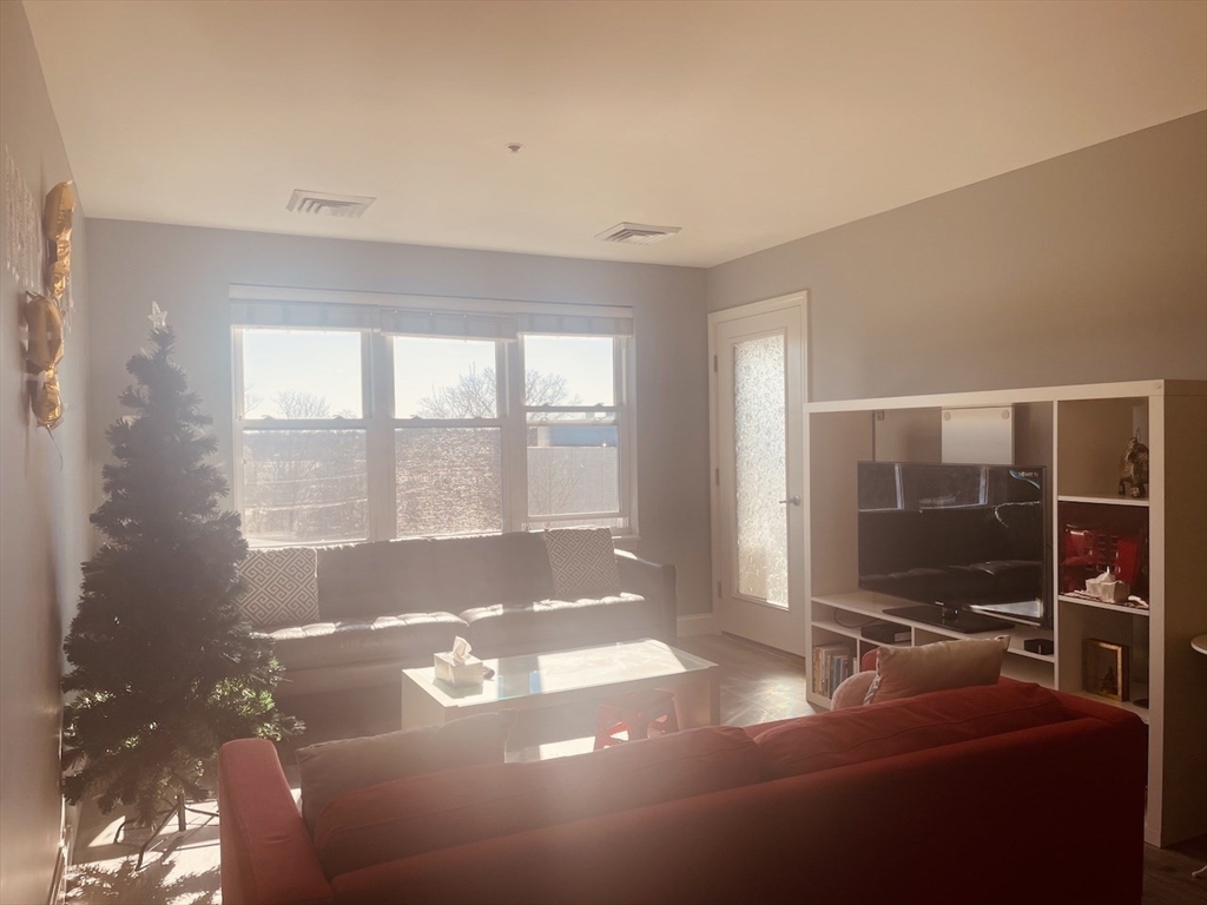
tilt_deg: -1.6
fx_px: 907
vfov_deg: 53.1
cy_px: 452
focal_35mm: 26
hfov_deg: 67.3
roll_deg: +0.9
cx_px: 604
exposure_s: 1/696
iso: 32
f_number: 1.6
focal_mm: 5.1
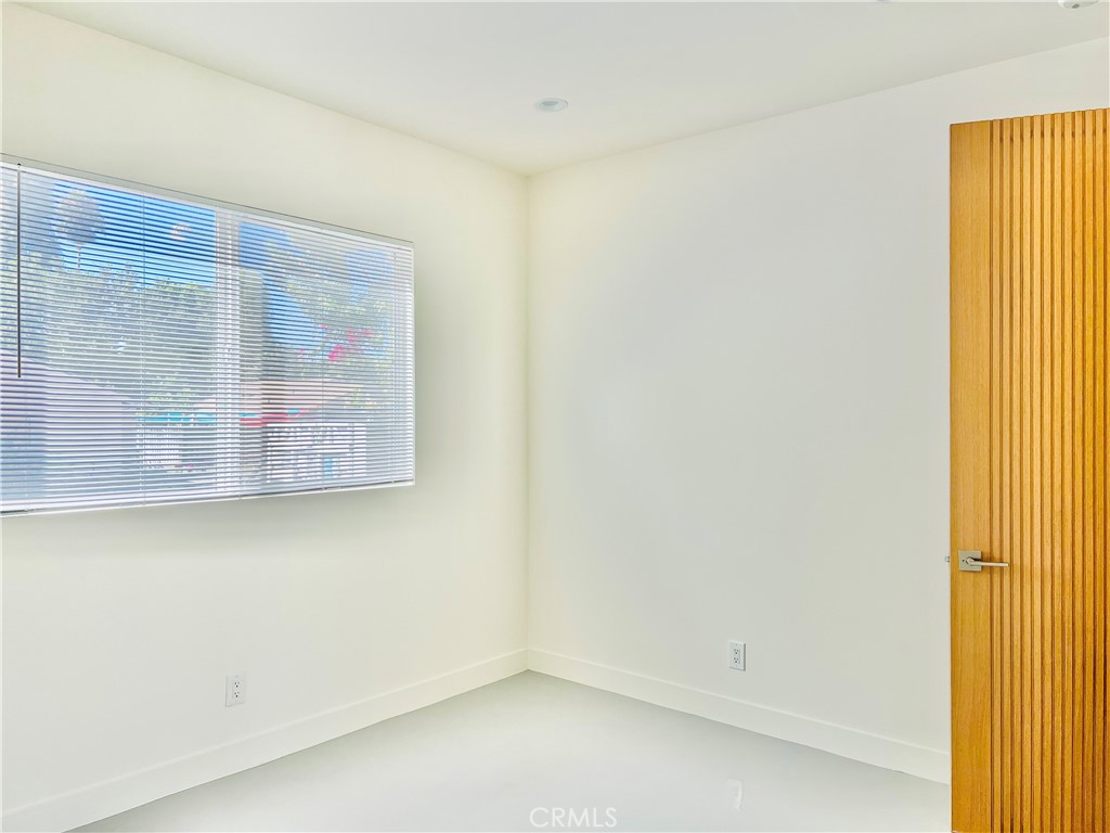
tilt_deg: -1.0
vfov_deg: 53.1
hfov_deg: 67.3
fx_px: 834
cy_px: 416
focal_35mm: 26
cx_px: 555
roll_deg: -0.5
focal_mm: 5.7
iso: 40
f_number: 1.5
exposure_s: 1/282
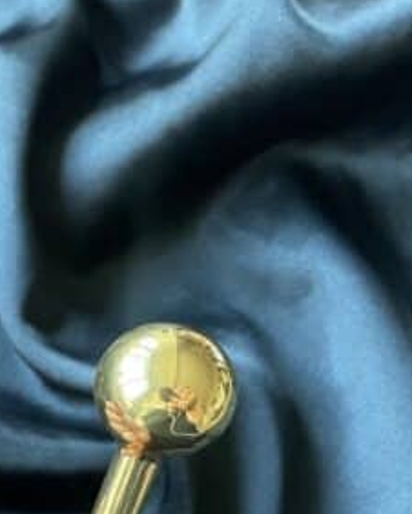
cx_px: -217
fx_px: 1051
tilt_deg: -64.6
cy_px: 401
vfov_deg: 27.0
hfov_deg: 19.2
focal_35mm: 69
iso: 500
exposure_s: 1/57
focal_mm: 4.2
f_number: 1.6
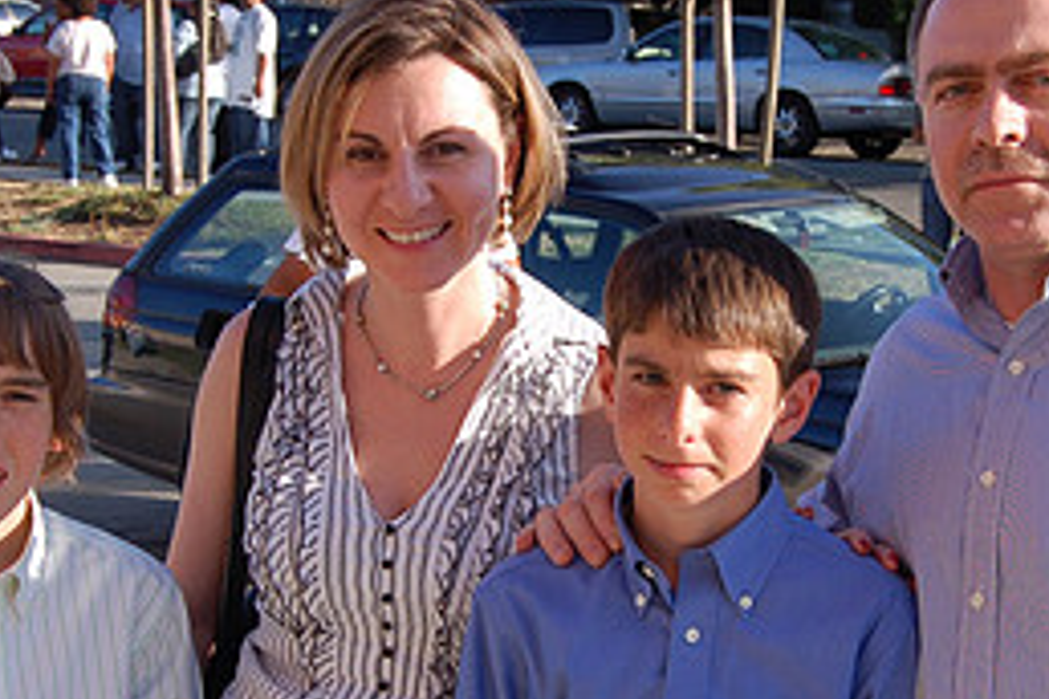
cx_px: 614
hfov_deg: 20.2
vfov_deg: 13.5
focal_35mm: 101
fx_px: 2943
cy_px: 410
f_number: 8
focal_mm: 30
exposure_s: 1/200
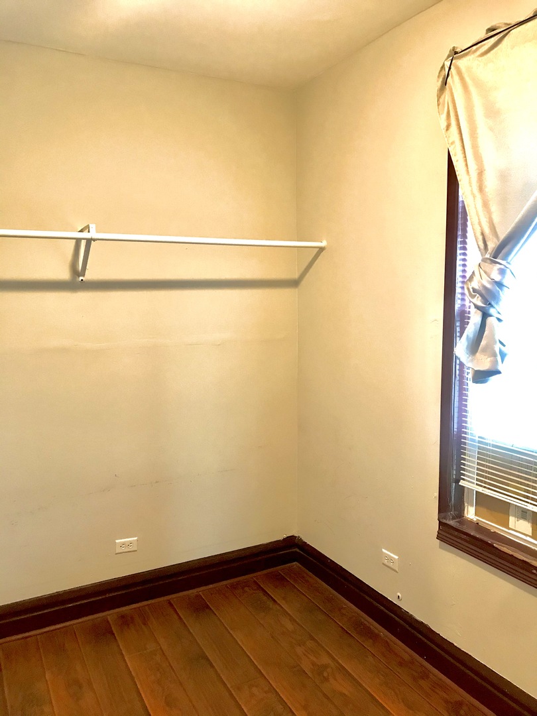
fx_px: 579
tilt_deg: -5.4
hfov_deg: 49.7
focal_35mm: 28
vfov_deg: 63.4
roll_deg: -0.2
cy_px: 358
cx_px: 268
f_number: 1.8
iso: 50
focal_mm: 3.99
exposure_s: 1/15
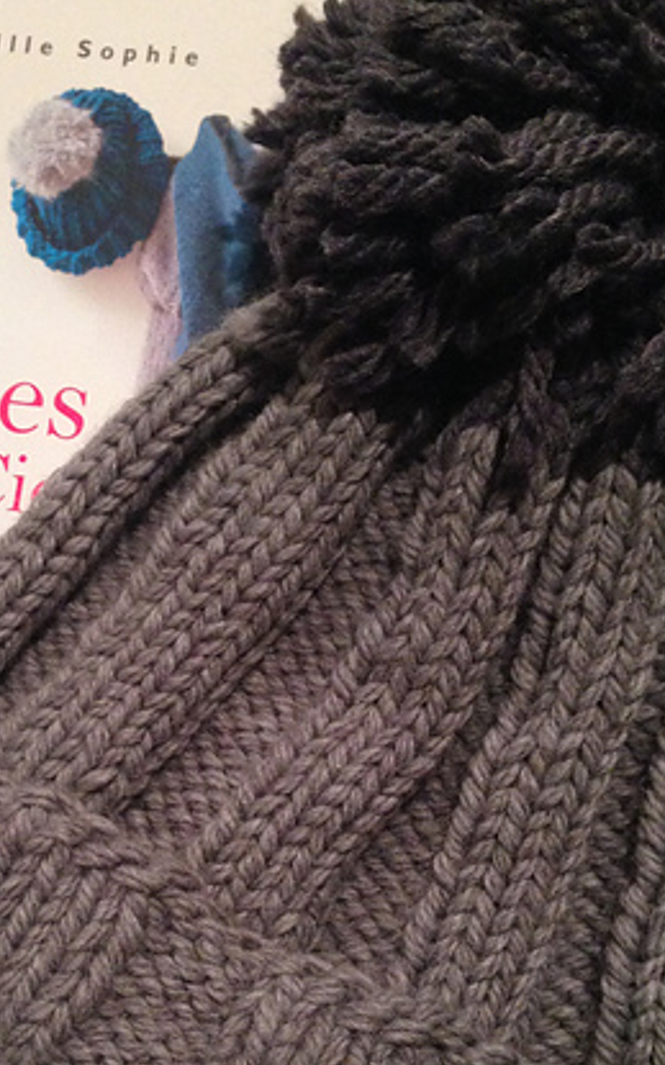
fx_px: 1567
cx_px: 229
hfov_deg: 23.9
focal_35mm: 54
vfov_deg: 37.2
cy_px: 706
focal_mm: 4.12
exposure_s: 1/17
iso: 400
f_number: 2.4
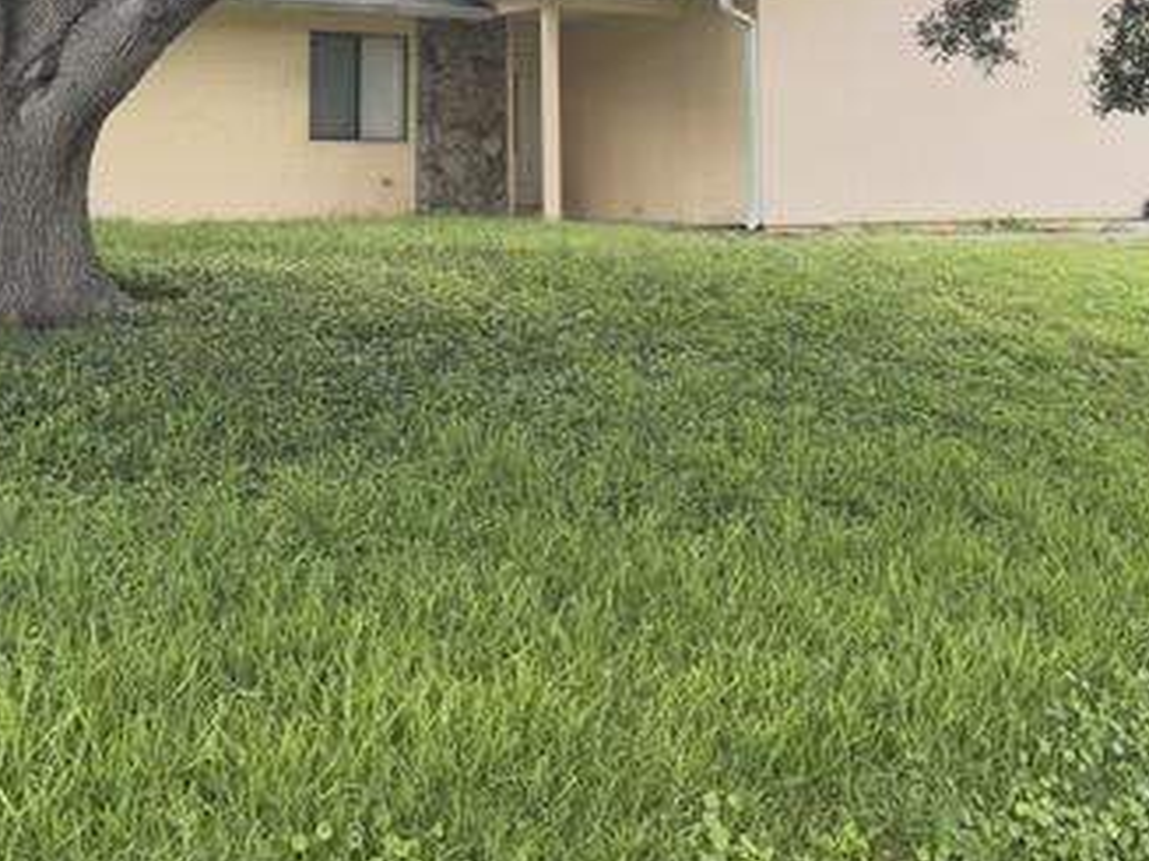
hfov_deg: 40.4
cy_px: 32
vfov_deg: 29.2
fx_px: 1559
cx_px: 506
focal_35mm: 47
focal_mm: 6.76
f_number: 1.78
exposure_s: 1/797
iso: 100
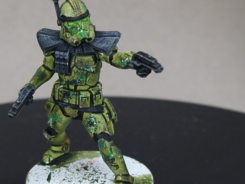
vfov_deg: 34.4
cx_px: 114
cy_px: 96
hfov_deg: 44.8
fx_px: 297
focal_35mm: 42
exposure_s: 1/159
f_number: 1.8
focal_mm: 5.4
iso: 50
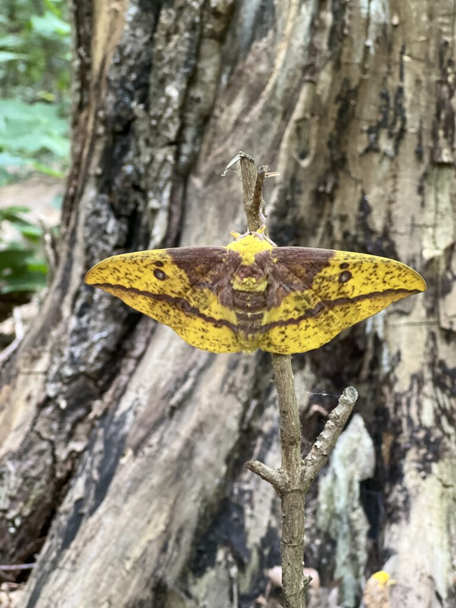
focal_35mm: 77
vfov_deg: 25.3
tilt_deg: -6.3
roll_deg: +0.0
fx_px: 1352
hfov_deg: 19.1
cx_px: 228
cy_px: 304
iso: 250
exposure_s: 1/40
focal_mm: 9
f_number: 2.8
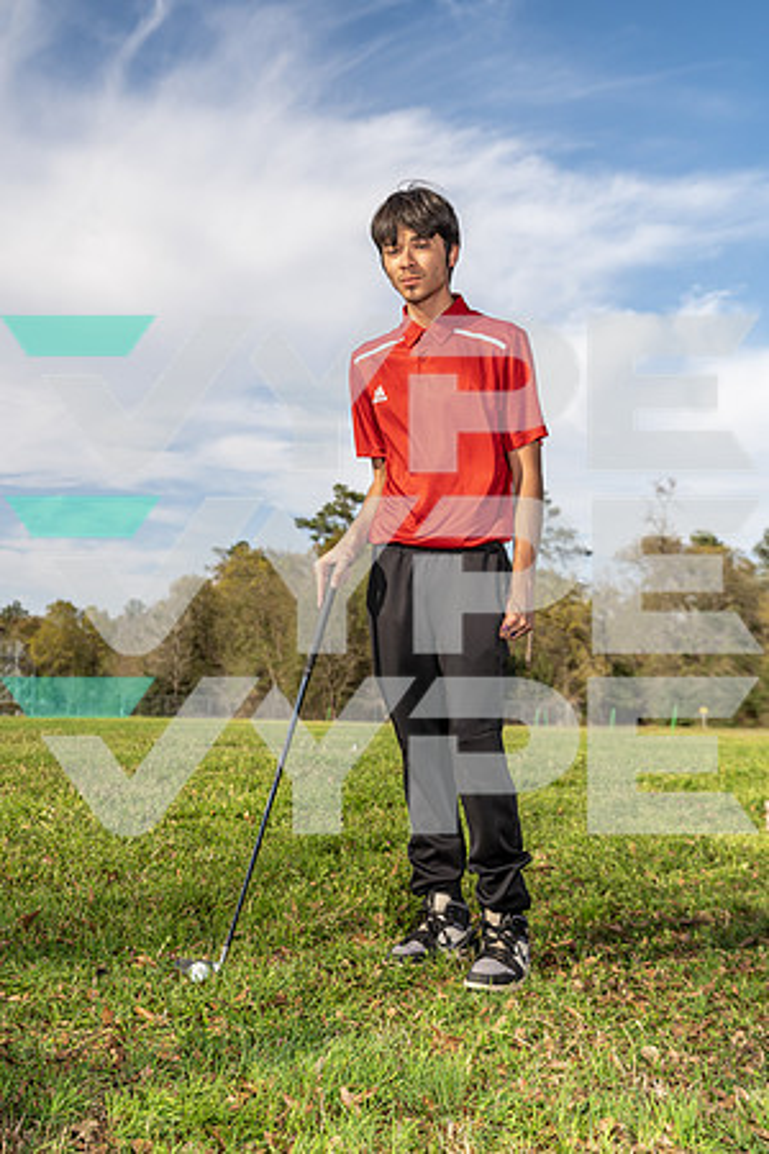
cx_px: 384
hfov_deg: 27.5
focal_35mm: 49
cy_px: 577
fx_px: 1570
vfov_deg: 40.3
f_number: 5.6
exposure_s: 1/250
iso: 100
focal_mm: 49
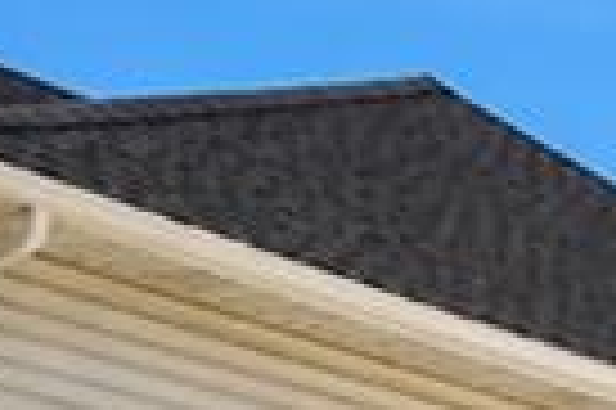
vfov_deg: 7.9
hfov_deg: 9.2
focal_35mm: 169
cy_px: 631
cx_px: 1983
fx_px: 2884
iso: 100
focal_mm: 22.5
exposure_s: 1/160
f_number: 10
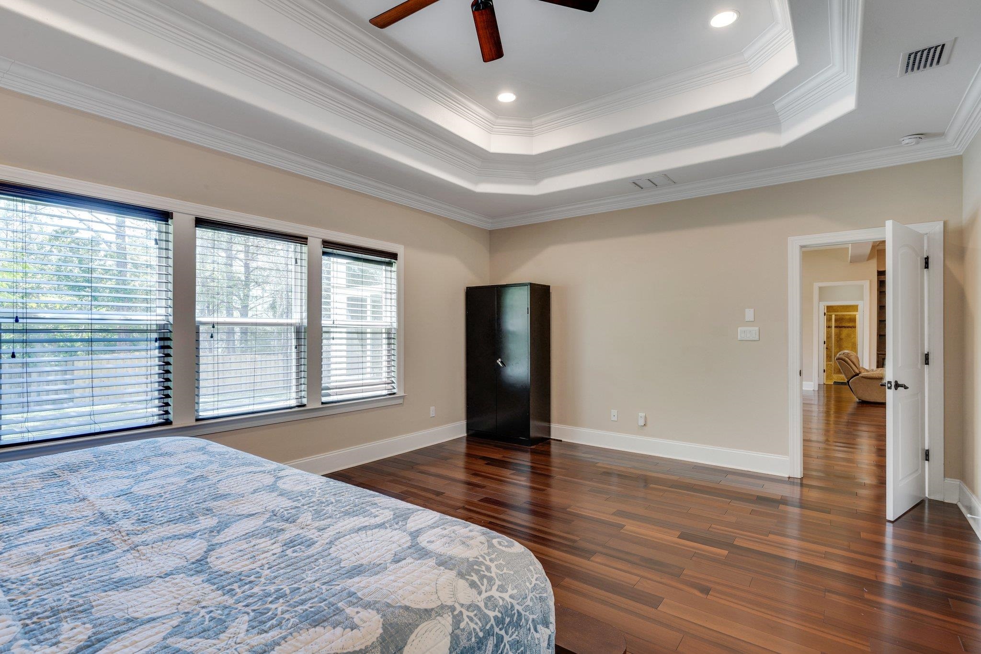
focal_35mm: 17
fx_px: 463
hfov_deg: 93.3
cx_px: 490
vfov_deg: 70.4
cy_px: 327
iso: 100
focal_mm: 17
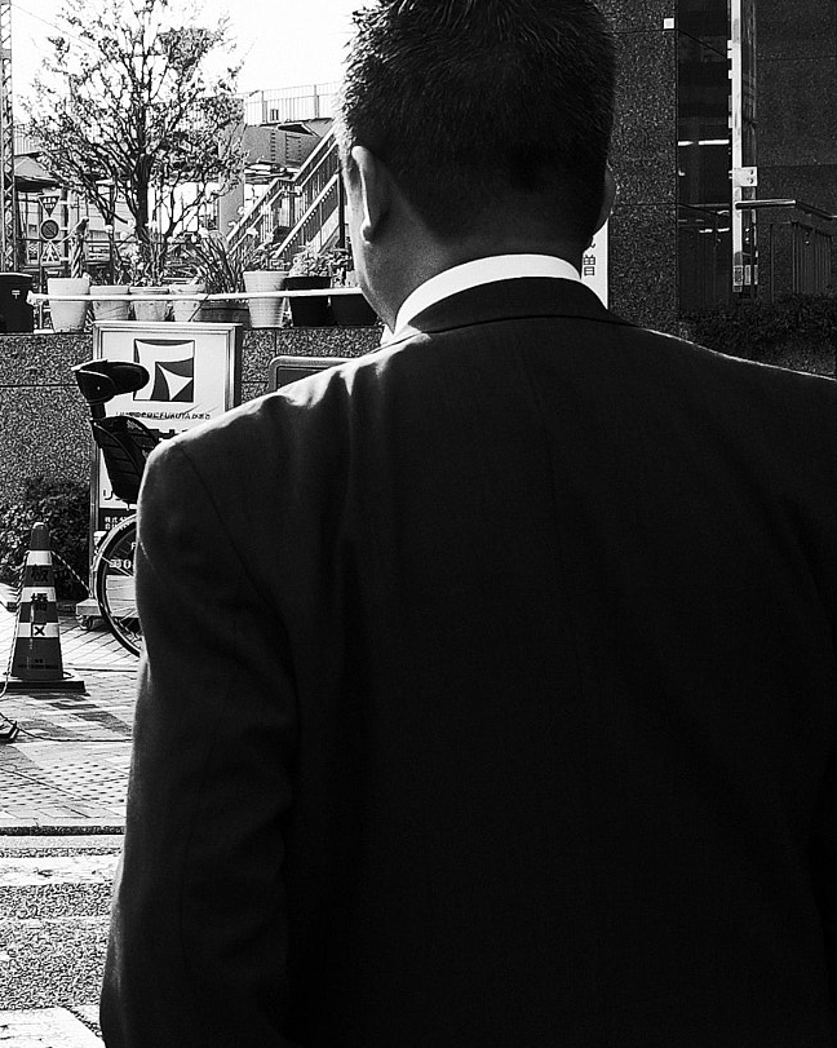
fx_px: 2696
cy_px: 498
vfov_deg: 22.0
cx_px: 101
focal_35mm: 87
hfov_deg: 17.4
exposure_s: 1/180
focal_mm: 18.3
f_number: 5.6
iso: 100
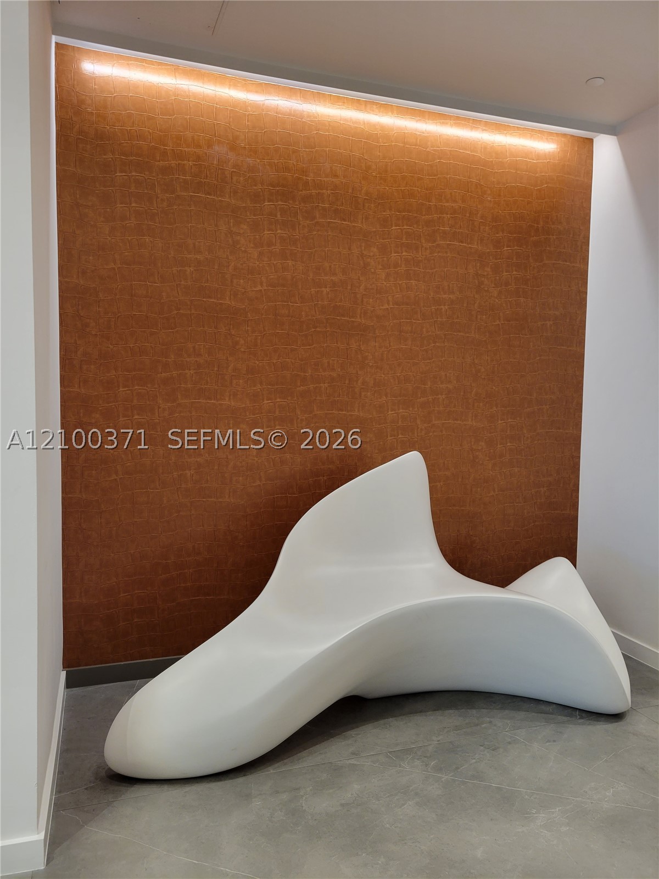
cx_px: 330
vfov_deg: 67.3
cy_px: 440
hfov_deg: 53.1
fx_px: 660
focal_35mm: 26
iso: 200
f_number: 1.8
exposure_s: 1/60
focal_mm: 5.4
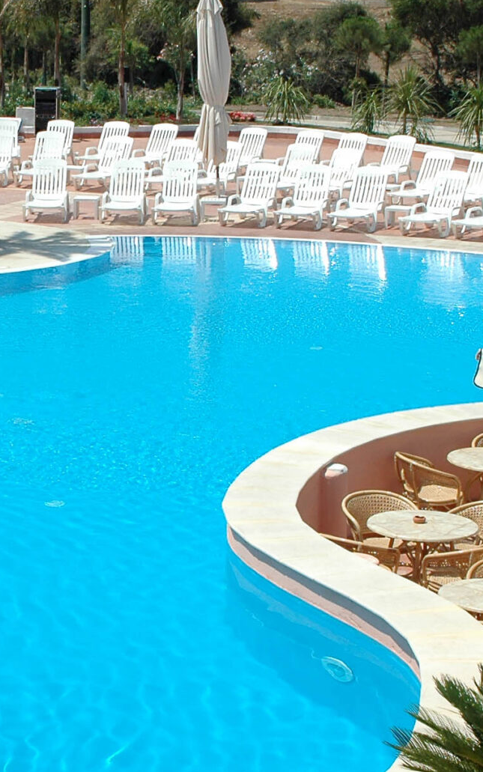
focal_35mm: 91
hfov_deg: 14.2
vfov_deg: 22.8
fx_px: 1915
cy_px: 383
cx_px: 13
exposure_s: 1/350
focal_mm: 24
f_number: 11
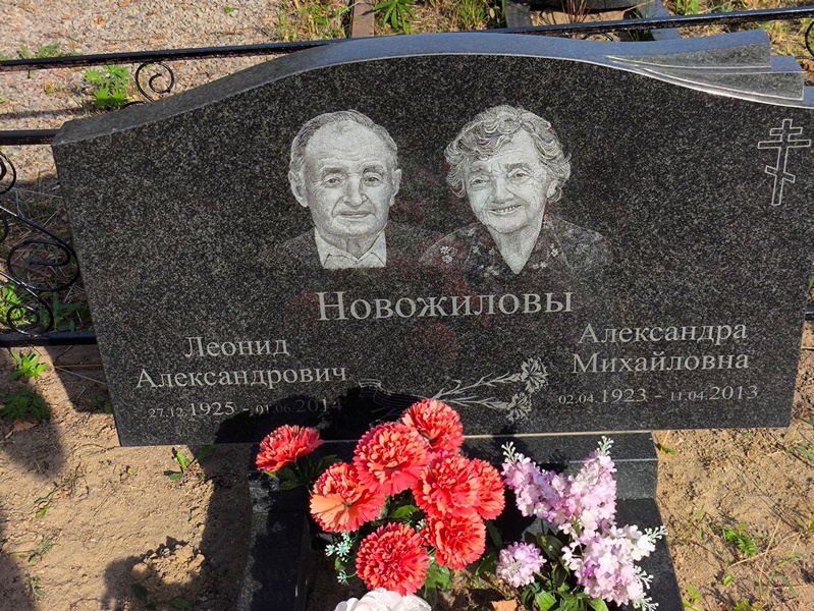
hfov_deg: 38.2
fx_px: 1176
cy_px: 306
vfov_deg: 29.1
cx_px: 407
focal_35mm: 50
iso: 50
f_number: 1.7
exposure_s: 1/1014
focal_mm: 4.71
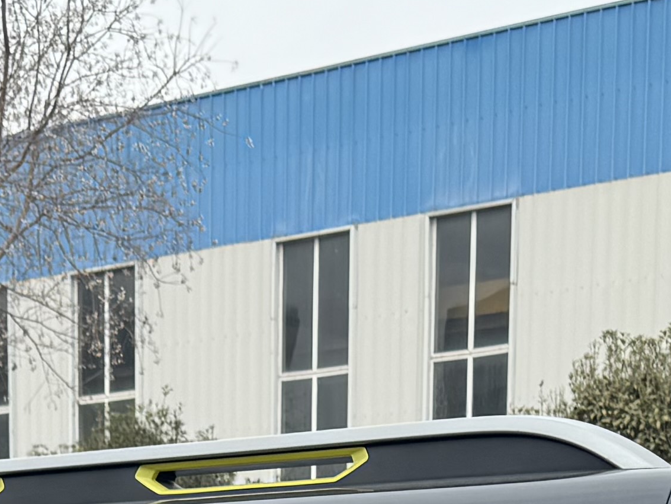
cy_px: 1067
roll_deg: +0.0
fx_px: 2346
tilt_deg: -8.3
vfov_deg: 11.0
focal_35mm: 121
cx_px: 130
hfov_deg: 16.2
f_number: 1.78
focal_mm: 6.76
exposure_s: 1/1238
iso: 80
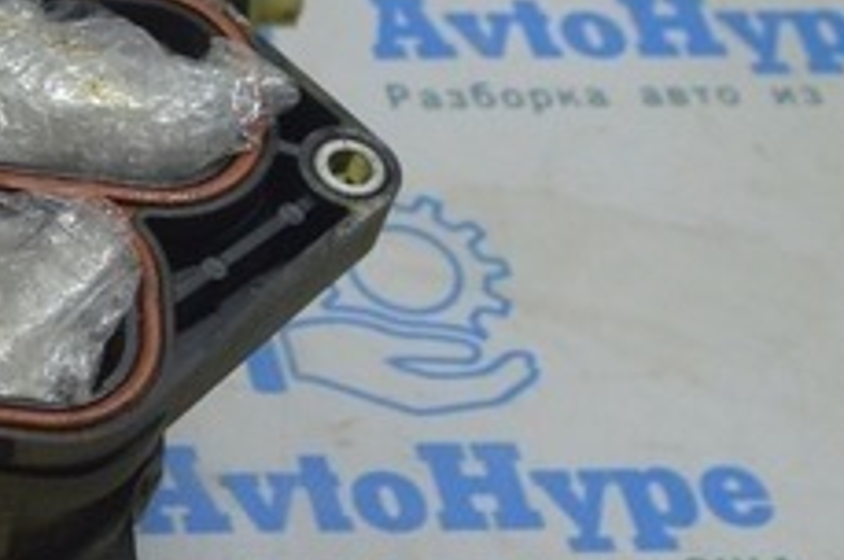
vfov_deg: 10.1
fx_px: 3137
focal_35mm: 134
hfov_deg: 13.6
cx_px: -722
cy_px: -57
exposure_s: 1/40
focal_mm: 20
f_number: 5.6
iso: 400
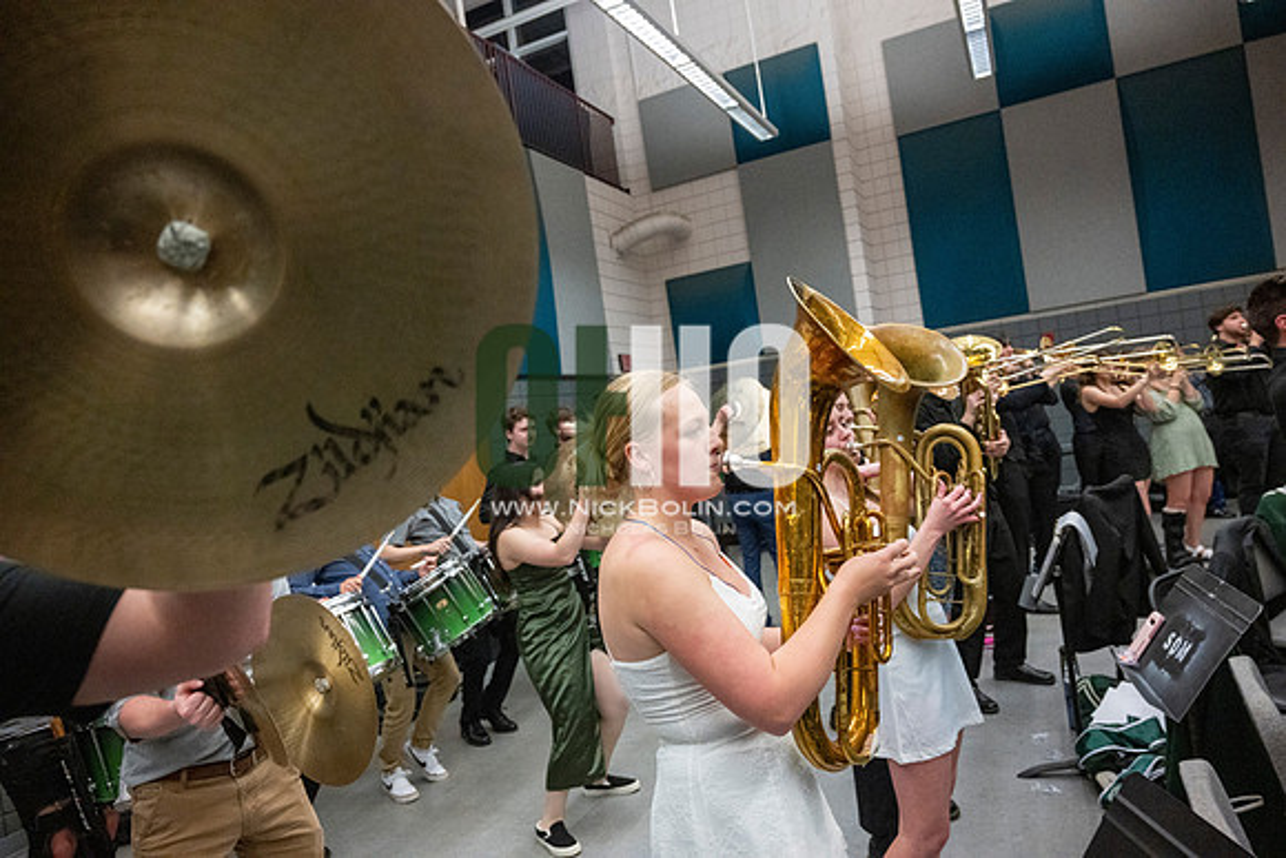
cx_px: 643
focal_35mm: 24
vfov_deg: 53.2
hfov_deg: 73.7
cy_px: 429
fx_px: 857
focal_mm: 24
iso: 10000
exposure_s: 1/500
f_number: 4
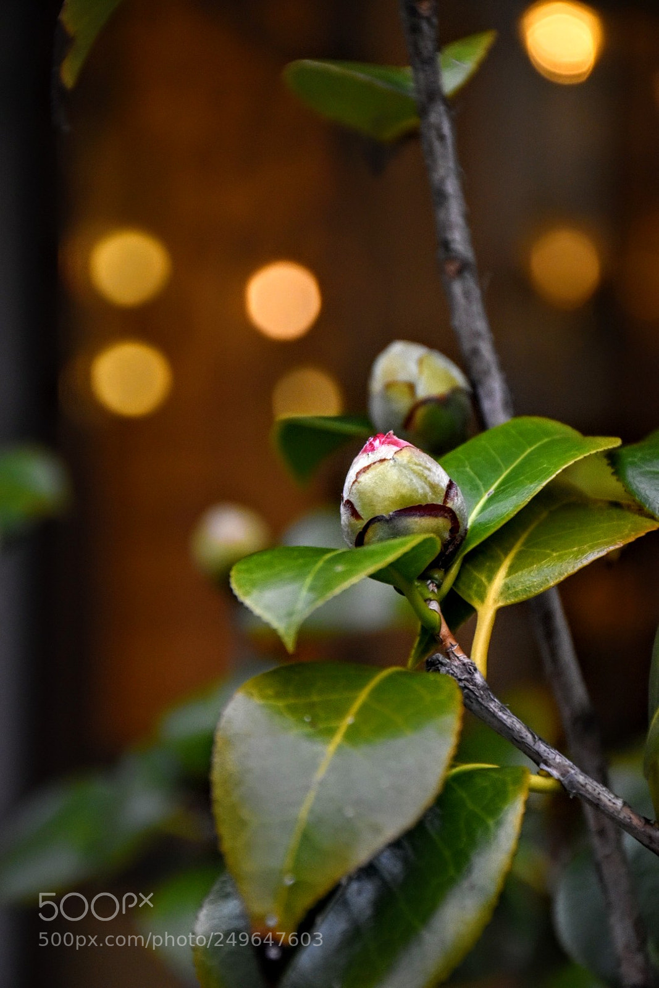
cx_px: 330
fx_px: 3500
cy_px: 494
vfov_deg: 16.1
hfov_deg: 10.8
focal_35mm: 128
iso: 1600
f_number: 6.3
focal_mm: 85
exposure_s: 1/160
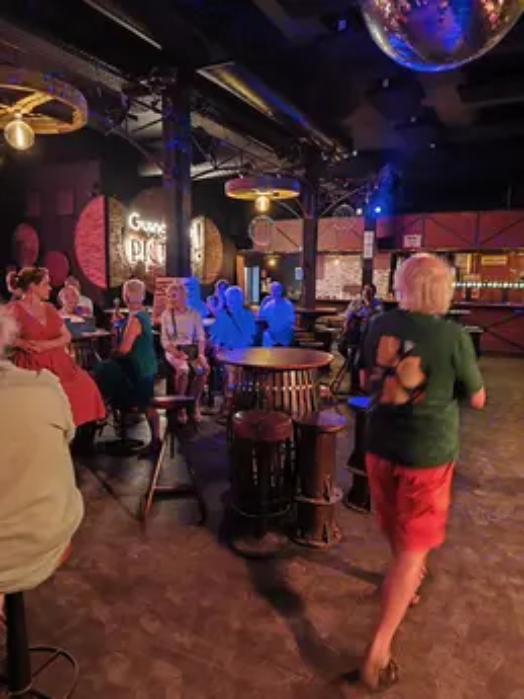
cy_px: 350
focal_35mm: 23
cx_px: 262
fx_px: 464
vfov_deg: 73.9
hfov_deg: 58.9
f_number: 1.65
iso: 4000
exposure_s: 1/16.7
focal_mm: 6.18
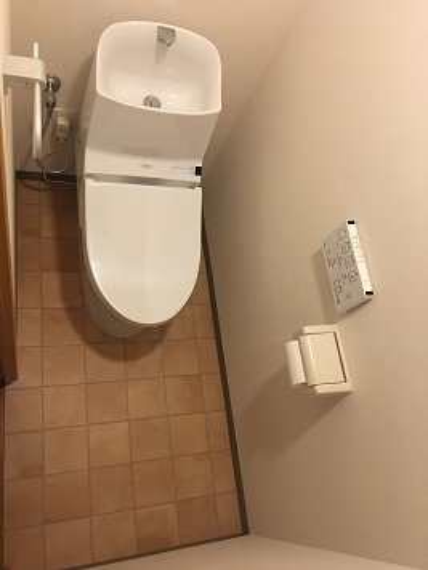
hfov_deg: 48.2
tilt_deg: -58.7
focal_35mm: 29
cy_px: 285
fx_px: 478
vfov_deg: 61.7
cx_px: 214
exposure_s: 1/15
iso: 100
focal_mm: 4.15
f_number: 2.2
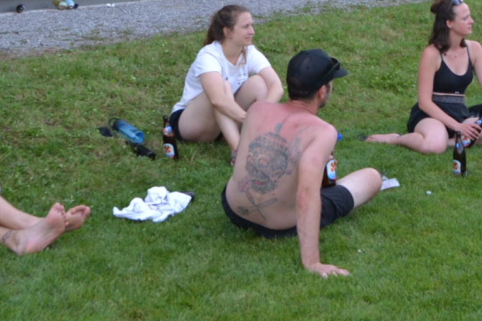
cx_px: 395
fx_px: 1218
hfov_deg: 22.1
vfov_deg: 14.9
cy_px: 46
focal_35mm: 91
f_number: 5.6
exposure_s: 1/125
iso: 360
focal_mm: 22
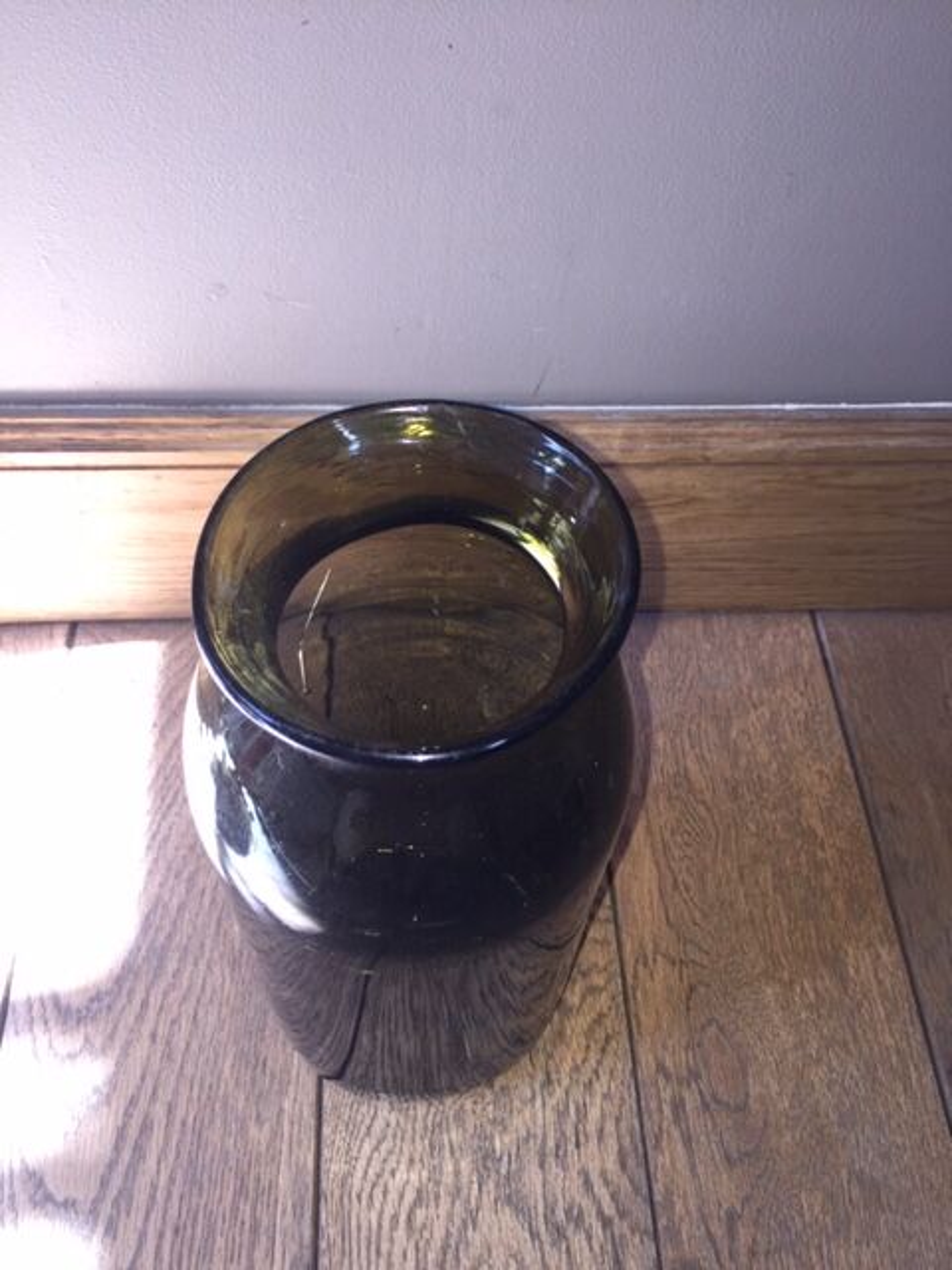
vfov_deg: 61.7
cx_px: 476
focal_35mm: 29
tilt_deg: -56.8
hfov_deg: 48.2
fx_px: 1063
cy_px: 635
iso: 32
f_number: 2.2
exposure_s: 1/50
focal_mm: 4.15
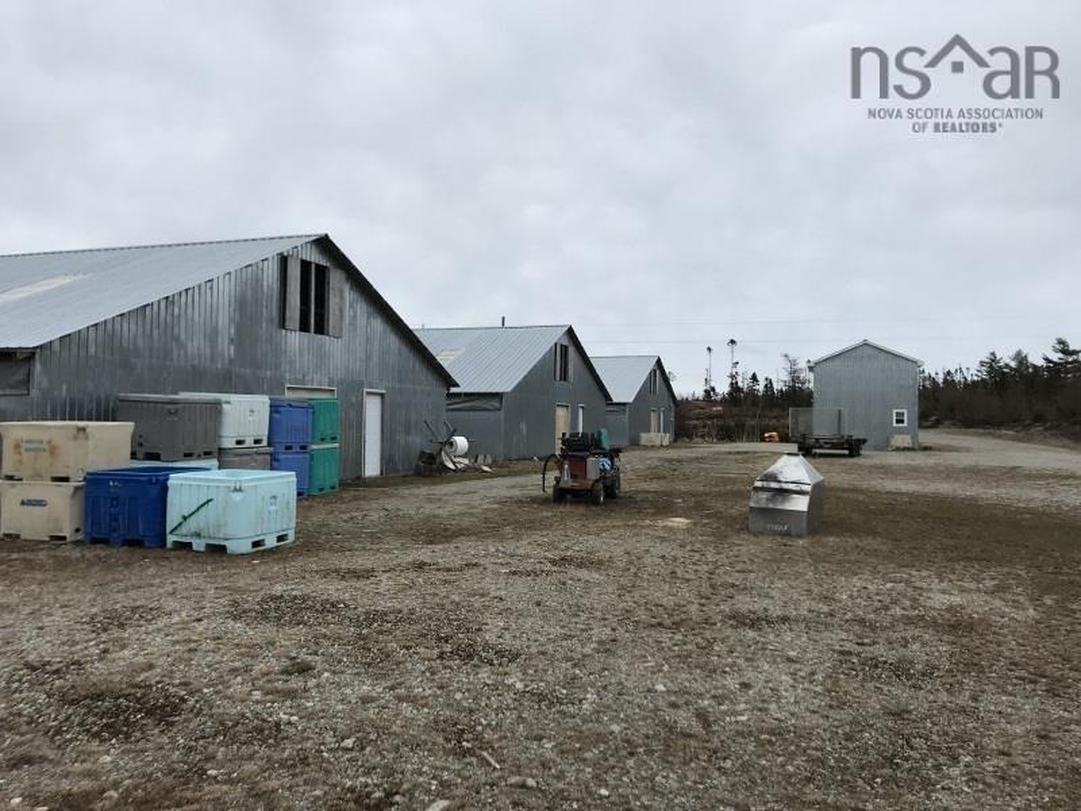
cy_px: 406
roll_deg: -1.8
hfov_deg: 63.4
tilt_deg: -0.3
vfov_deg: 49.7
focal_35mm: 28
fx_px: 874
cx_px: 540
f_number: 1.8
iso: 20
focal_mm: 3.99
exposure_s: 1/391
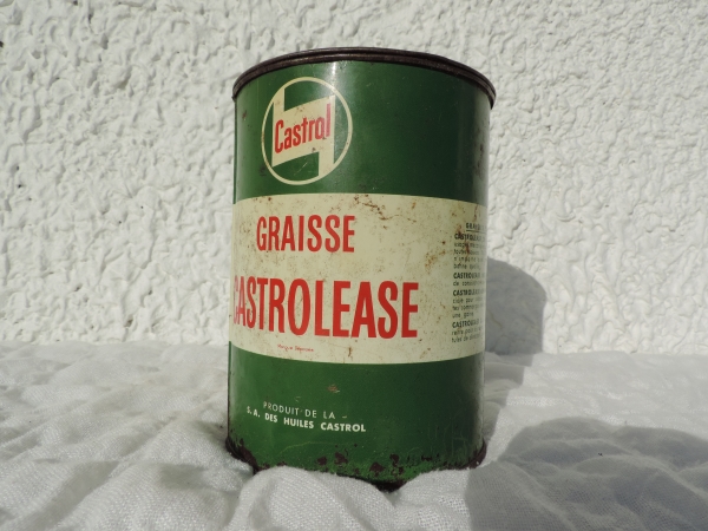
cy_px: 266
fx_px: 491
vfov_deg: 56.8
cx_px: 354
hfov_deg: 71.6
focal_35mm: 24
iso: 80
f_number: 4.7
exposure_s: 1/1600
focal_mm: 4.3
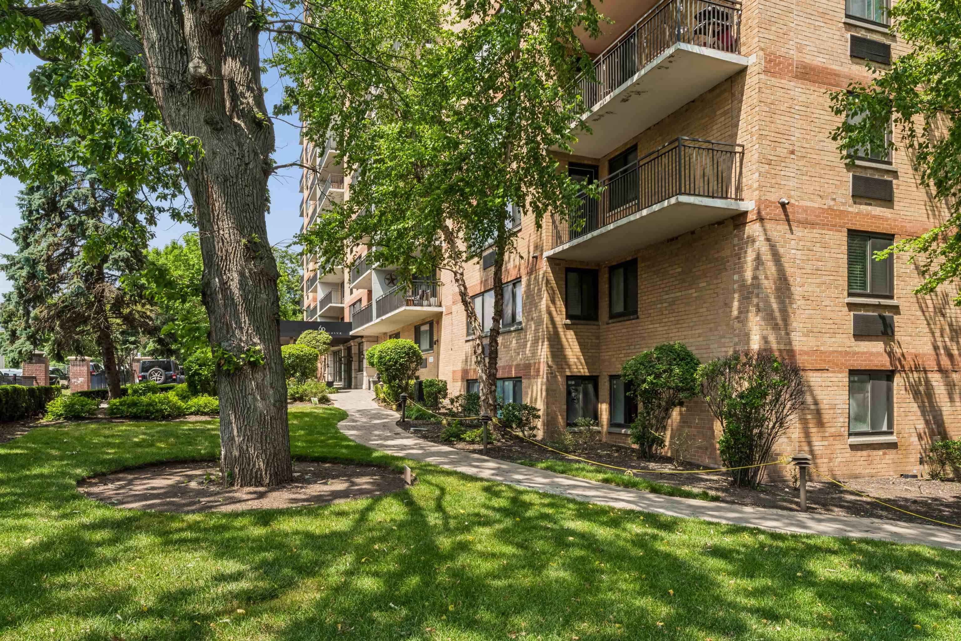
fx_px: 641
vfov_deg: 53.1
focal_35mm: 24
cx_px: 480
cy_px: 320
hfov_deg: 73.7
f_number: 22
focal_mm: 24
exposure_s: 1/15
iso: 100
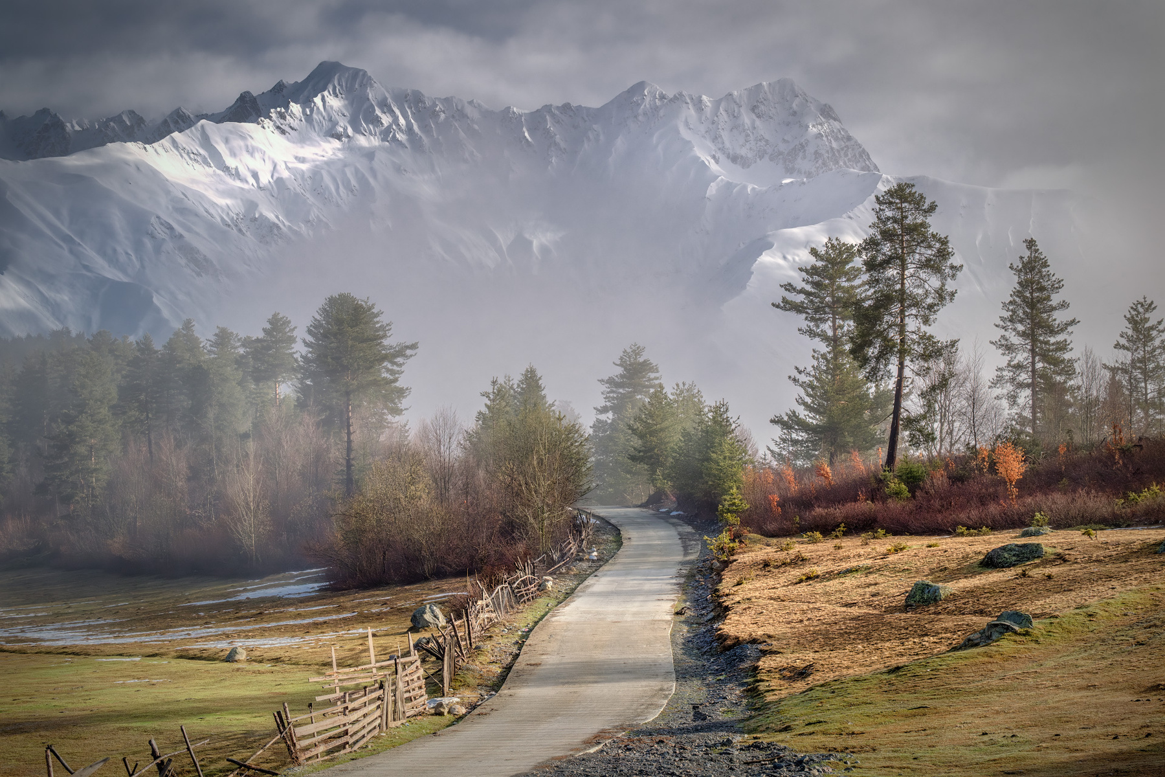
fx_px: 2427
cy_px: 388
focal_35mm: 75
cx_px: 582
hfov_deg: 27.0
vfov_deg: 18.2
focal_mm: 50
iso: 500
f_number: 11
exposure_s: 1/350
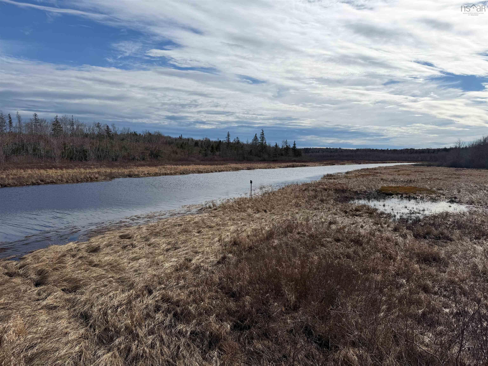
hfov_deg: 71.6
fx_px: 338
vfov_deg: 56.8
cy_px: 183
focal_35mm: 24
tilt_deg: -5.0
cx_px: 244
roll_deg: -0.2
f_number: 1.78
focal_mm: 6.76
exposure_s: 1/11905
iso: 80
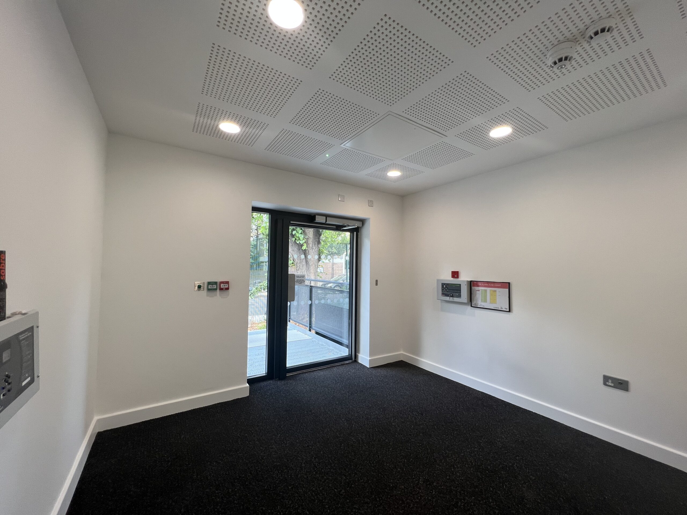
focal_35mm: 13
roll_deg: -0.7
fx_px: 258
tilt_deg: +2.0
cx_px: 344
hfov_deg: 106.2
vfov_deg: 89.9
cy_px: 258
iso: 50
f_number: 1.8
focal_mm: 1.57
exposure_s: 1/100
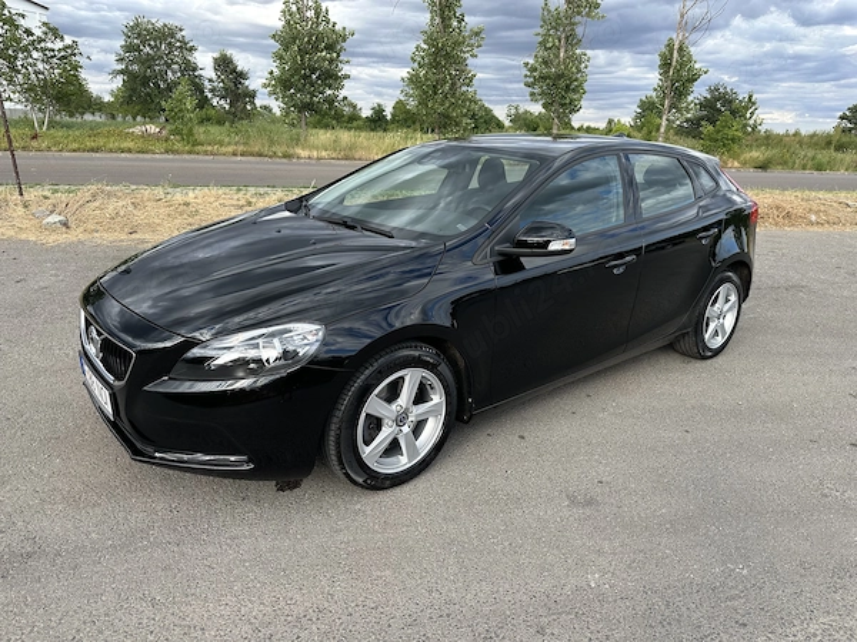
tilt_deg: -15.9
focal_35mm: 24
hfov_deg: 71.6
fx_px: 594
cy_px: 321
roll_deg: -0.4
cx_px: 428
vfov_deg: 56.8
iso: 80
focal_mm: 6.86
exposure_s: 1/1083
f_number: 1.78
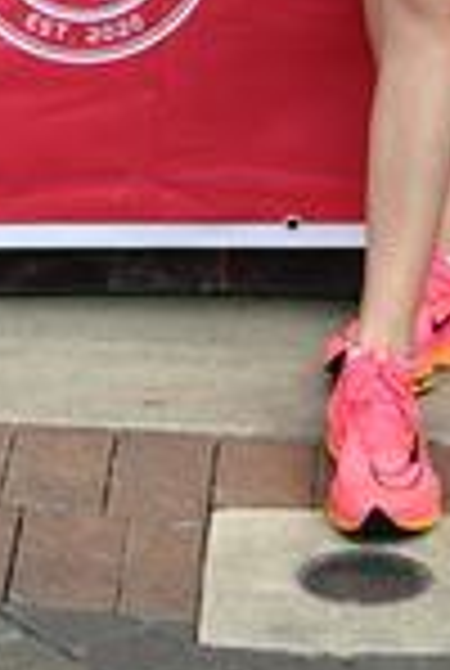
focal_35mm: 195
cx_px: 322
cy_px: -549
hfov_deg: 7.1
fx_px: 3639
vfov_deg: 9.9
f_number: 5.6
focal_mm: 53
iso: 100
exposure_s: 1/250
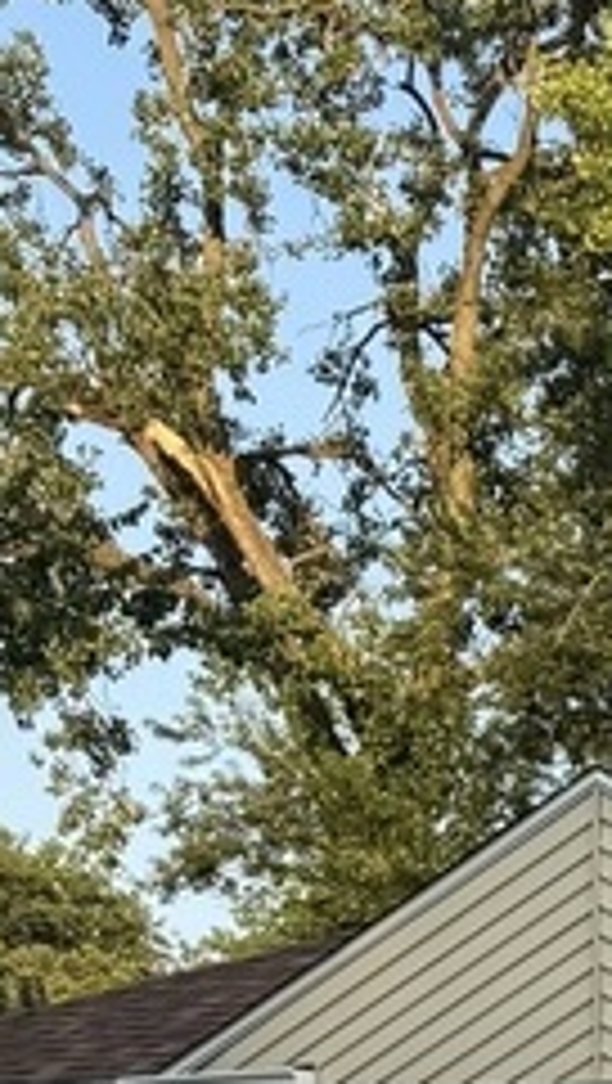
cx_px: 1660
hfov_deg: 9.0
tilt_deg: -5.8
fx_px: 3367
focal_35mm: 117
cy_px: 1745
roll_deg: -1.5
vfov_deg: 16.3
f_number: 1.78
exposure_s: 1/1112
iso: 80
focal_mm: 6.76
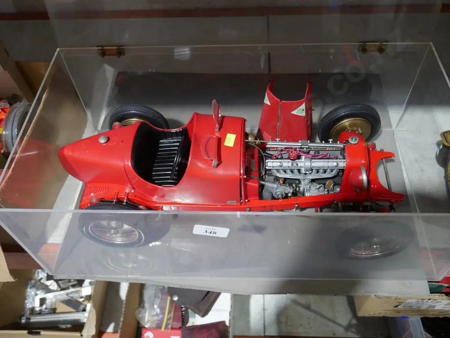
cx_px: 225
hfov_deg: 60.0
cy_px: 169
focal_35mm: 30
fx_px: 390
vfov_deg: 46.8
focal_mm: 15
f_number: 3.6
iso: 640
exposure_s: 1/60
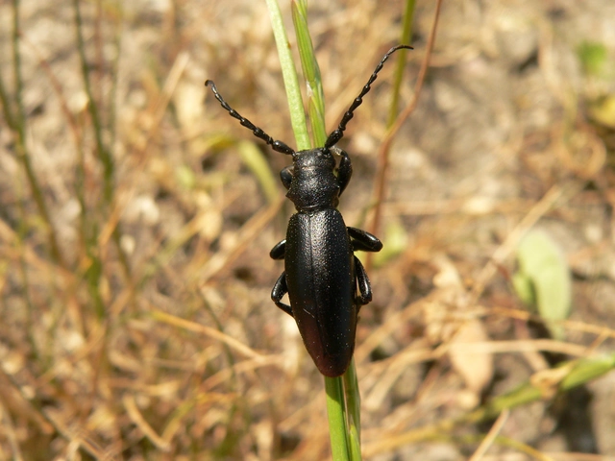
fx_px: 977
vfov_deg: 26.6
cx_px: 308
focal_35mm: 55
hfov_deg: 34.9
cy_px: 230
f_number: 4.6
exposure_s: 1/500
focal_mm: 9.1
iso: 100
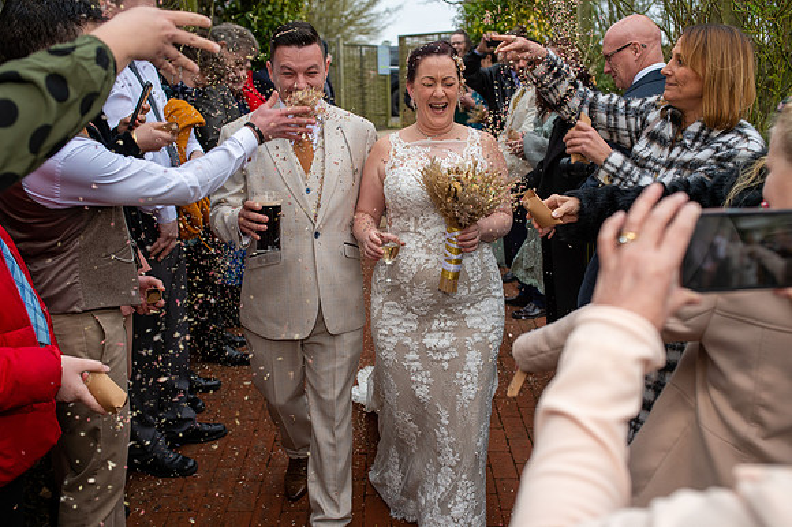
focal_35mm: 35
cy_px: 264
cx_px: 396
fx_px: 770
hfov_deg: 54.5
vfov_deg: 37.8
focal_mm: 35
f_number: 4
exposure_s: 1/320
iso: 320
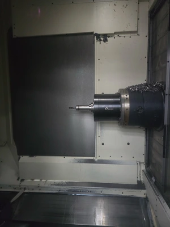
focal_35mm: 23
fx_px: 151
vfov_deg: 73.9
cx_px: 85
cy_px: 114
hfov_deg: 58.9
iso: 1600
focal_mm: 6.3
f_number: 1.7
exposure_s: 1/44.7
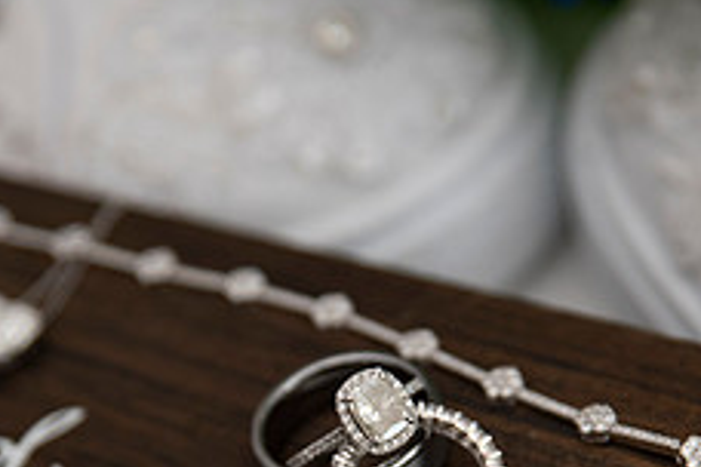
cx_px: 341
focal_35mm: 178
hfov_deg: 11.5
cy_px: 544
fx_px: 3466
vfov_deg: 7.7
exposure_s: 1/640
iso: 400
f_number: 2.8
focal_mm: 70
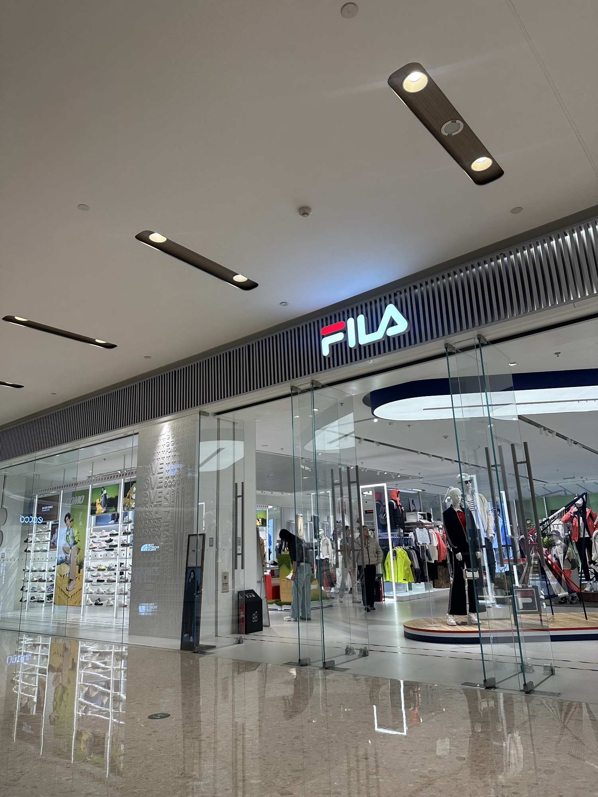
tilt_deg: +16.1
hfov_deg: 56.8
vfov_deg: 71.6
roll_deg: +1.1
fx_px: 553
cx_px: 299
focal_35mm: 24
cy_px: 398
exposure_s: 1/242
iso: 80
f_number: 1.78
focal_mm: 6.86
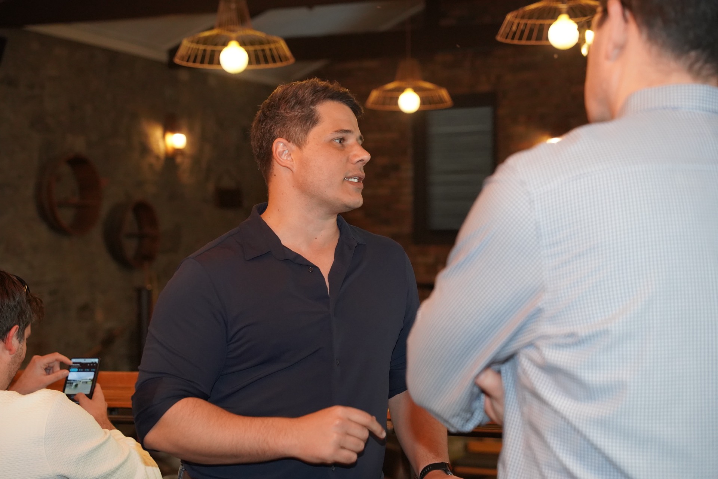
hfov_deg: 28.8
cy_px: 240
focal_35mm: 70
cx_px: 359
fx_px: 1396
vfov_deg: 19.5
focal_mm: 70
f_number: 4
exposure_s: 1/160
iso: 6400
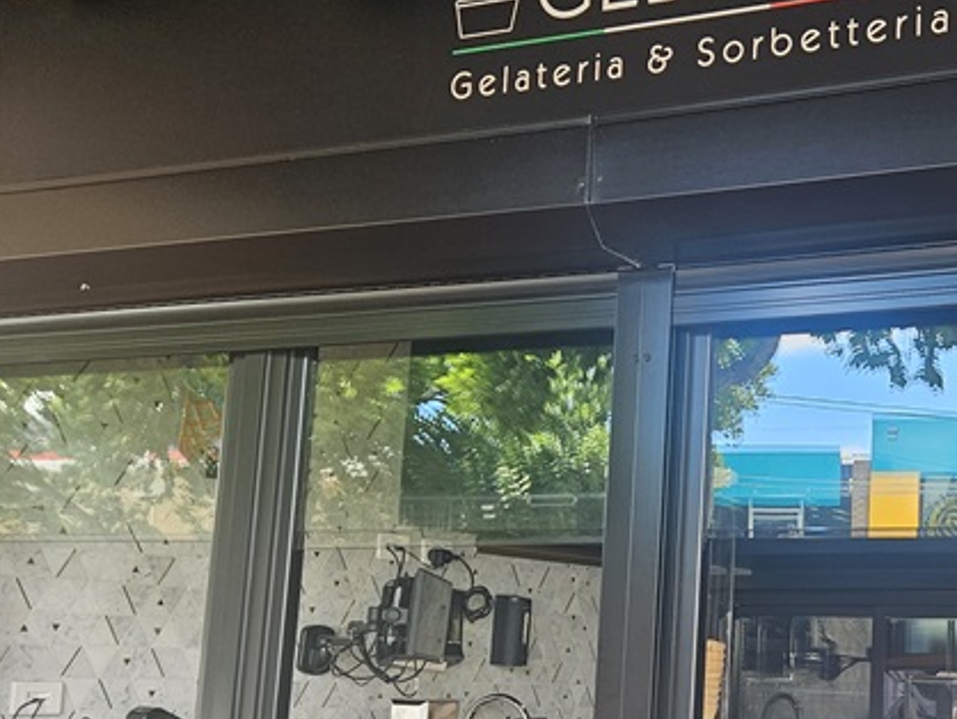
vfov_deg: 26.4
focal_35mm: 55
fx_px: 1521
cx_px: 872
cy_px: 485
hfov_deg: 33.0
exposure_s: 1/100
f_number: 1.8
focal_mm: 5.4
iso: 40
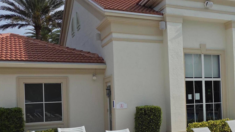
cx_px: 219
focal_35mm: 53
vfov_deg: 22.5
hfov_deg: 36.3
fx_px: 330
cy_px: 95
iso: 64
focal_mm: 5.4
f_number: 1.8
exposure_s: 1/7891
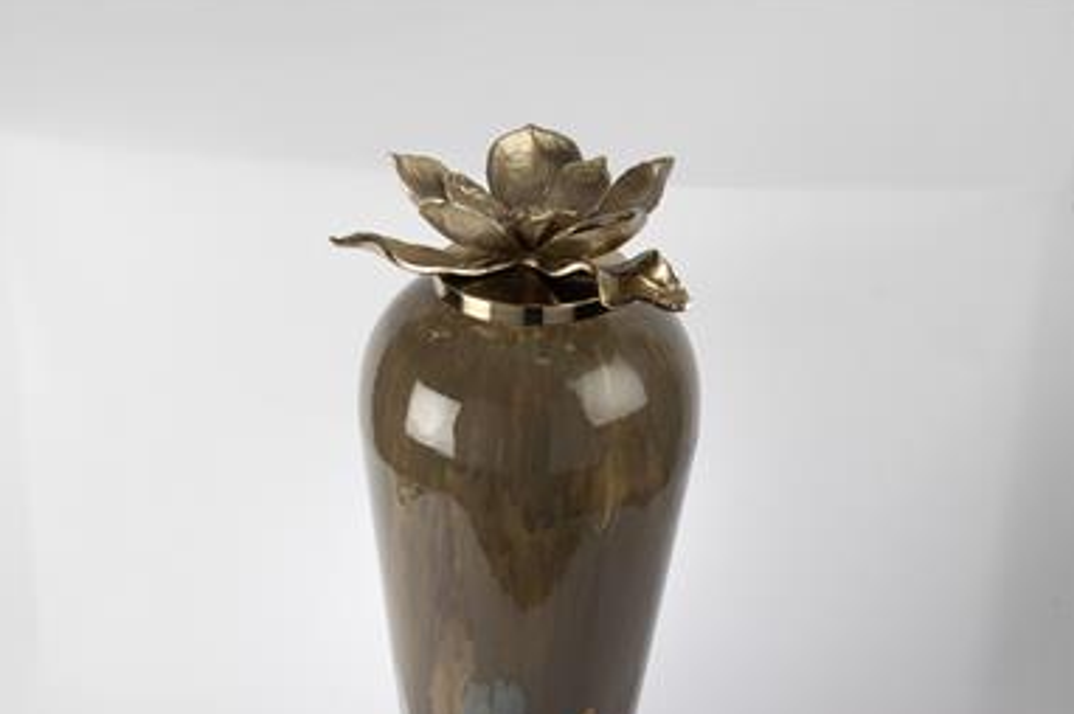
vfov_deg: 30.5
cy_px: 363
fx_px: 1312
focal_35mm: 44
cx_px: 531
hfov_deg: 44.5
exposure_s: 1/100
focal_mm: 28.13
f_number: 16
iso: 100
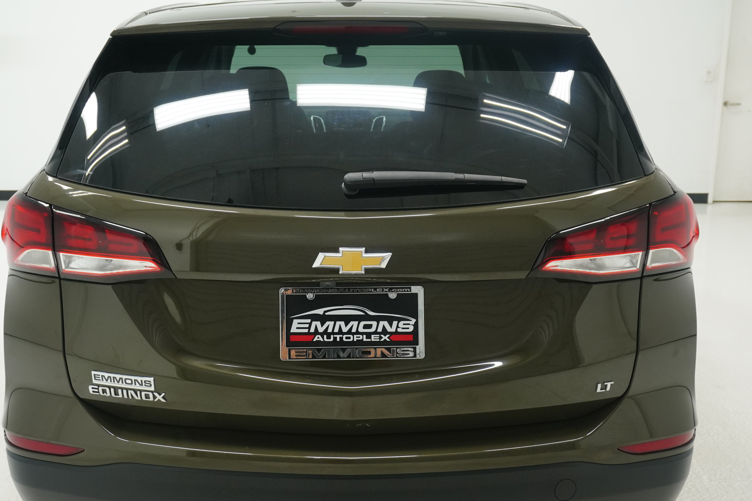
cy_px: 260
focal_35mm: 42
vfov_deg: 31.9
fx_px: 877
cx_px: 351
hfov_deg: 46.4
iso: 1000
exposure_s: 1/200
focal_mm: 22
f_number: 5.6
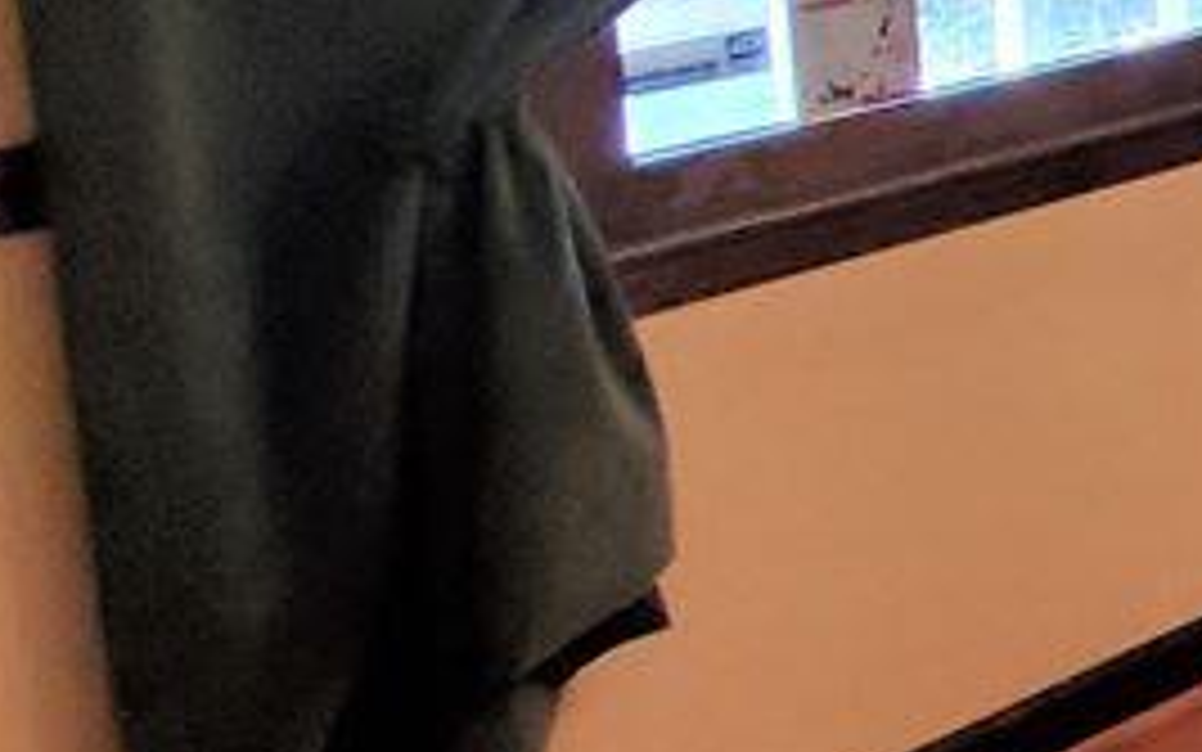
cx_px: 2634
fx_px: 2163
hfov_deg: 17.1
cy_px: -297
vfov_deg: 18.1
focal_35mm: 66
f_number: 2.2
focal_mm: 1.8
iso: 200
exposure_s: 1/59
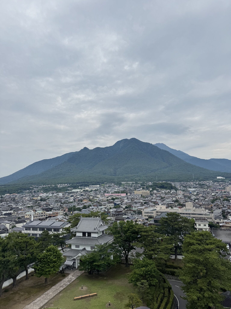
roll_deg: +1.2
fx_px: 214
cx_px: 116
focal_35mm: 24
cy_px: 154
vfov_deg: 71.6
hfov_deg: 56.8
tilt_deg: +9.8
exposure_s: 1/4608
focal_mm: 6.76
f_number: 1.78
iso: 80
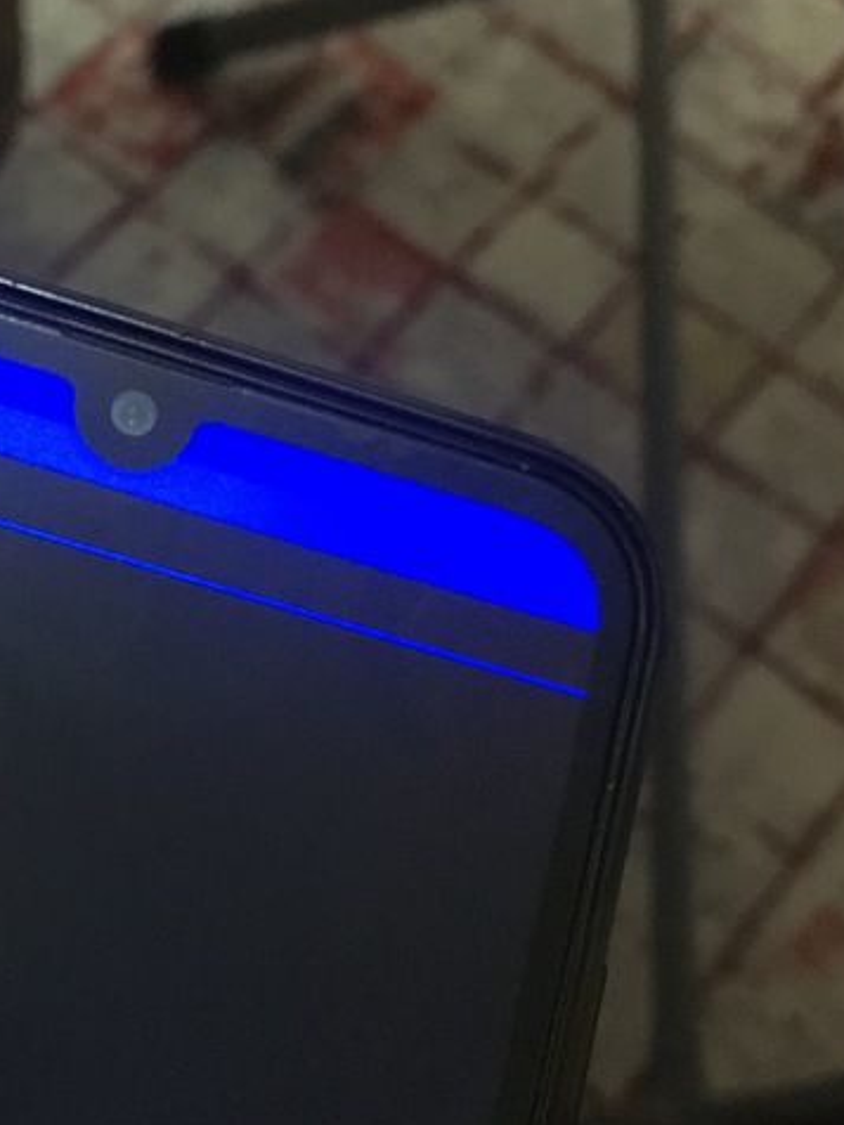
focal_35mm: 56
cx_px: 97
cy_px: 690
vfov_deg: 34.2
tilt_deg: -66.9
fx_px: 1821
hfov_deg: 25.4
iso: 320
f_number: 2.2
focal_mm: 4.15
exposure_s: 1/17
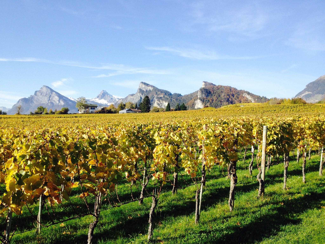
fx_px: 329
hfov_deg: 52.6
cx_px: 162
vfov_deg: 40.7
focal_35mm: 35
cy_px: 122
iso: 50
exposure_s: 1/905
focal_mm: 4.28
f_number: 2.4
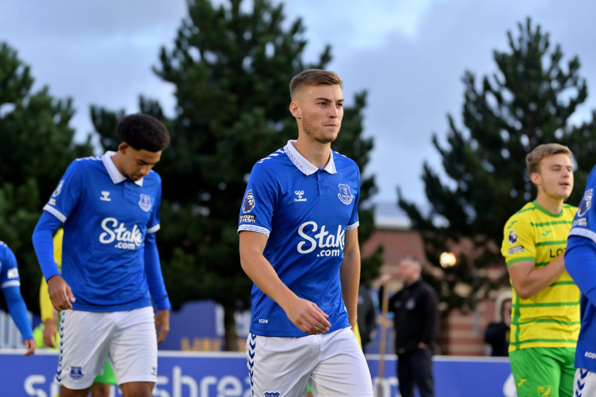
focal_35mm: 102
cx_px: 298
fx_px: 1689
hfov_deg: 20.0
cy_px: 198
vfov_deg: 13.4
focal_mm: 102
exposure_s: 1/1000
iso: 1250
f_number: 2.8
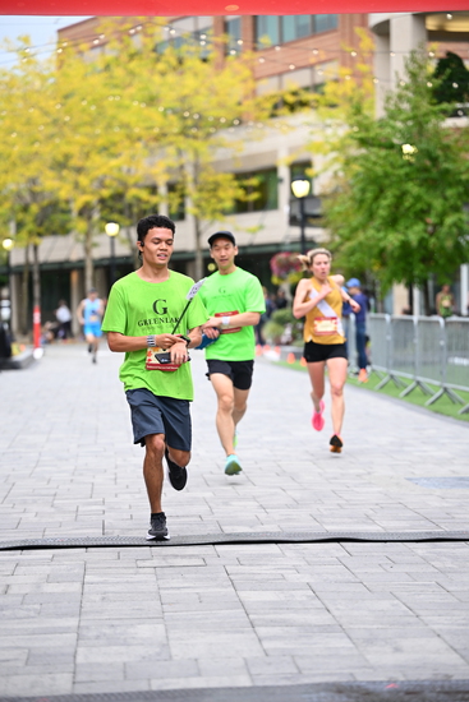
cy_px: 351
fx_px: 1972
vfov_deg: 20.2
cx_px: 234
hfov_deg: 13.6
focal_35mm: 101
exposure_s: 1/1250
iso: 1250
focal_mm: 101
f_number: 2.8
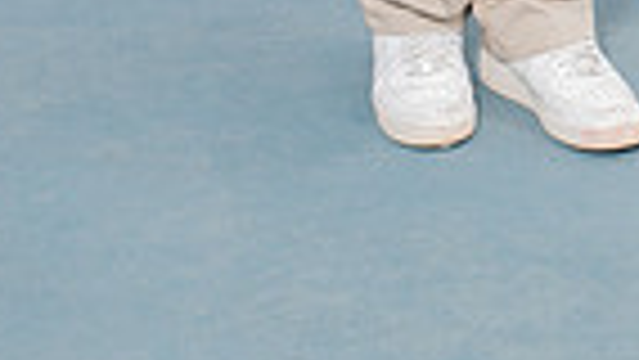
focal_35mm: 146
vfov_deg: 7.6
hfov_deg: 14.6
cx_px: 536
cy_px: -580
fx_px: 2475
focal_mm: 44
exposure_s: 1/250
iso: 100
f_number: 6.3
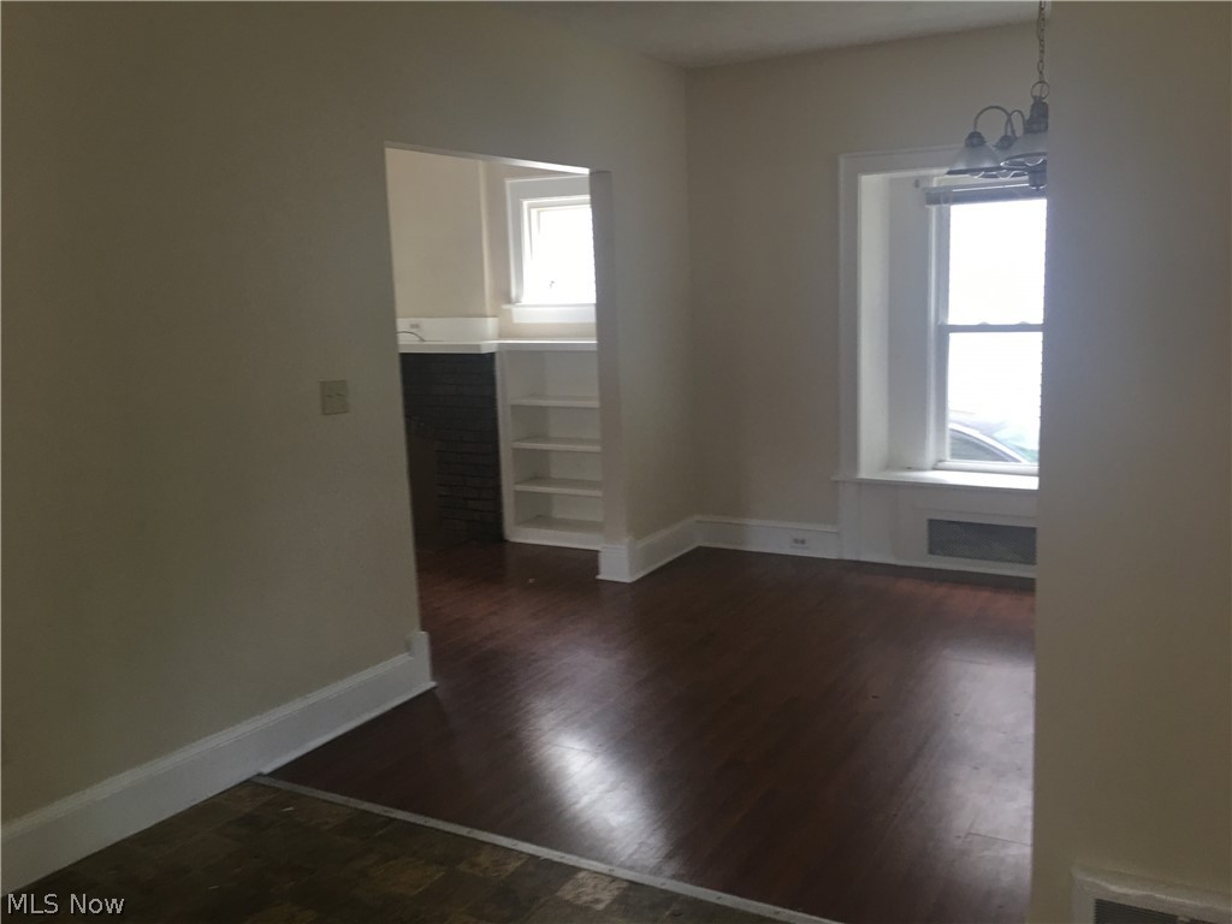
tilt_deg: -6.9
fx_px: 1032
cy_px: 462
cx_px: 616
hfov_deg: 61.7
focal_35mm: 29
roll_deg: +1.2
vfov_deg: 48.2
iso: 25
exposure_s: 1/15
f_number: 2.2
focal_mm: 4.15
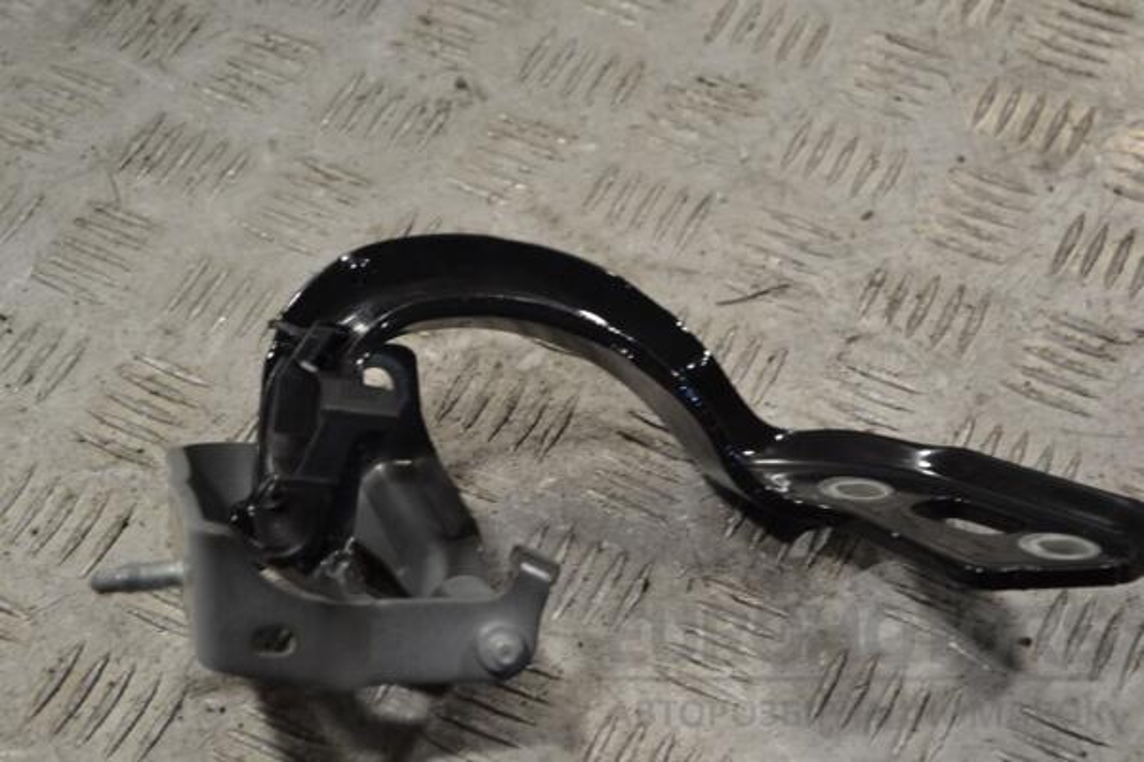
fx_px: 2621
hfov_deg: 24.6
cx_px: 572
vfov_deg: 16.6
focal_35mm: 82
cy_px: 381
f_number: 5.6
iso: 400
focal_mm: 55
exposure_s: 1/80
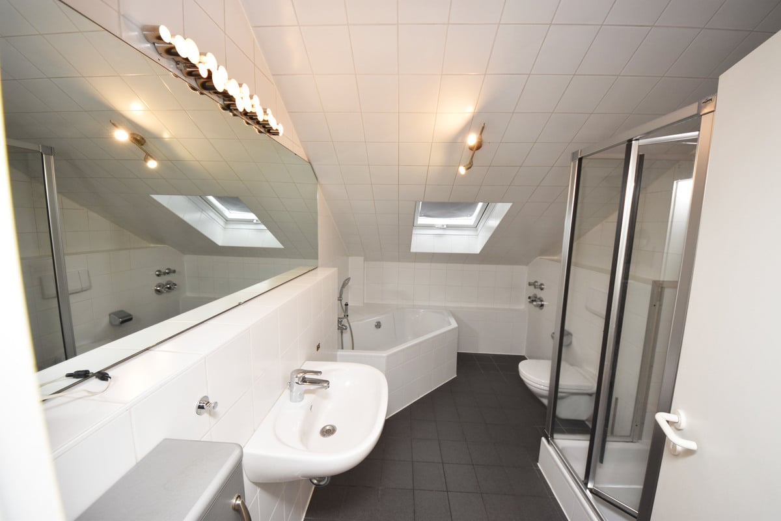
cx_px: 390
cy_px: 260
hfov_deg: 112.6
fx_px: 260
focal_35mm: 12
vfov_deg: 90.0
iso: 200
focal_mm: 8
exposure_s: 1/60
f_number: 5
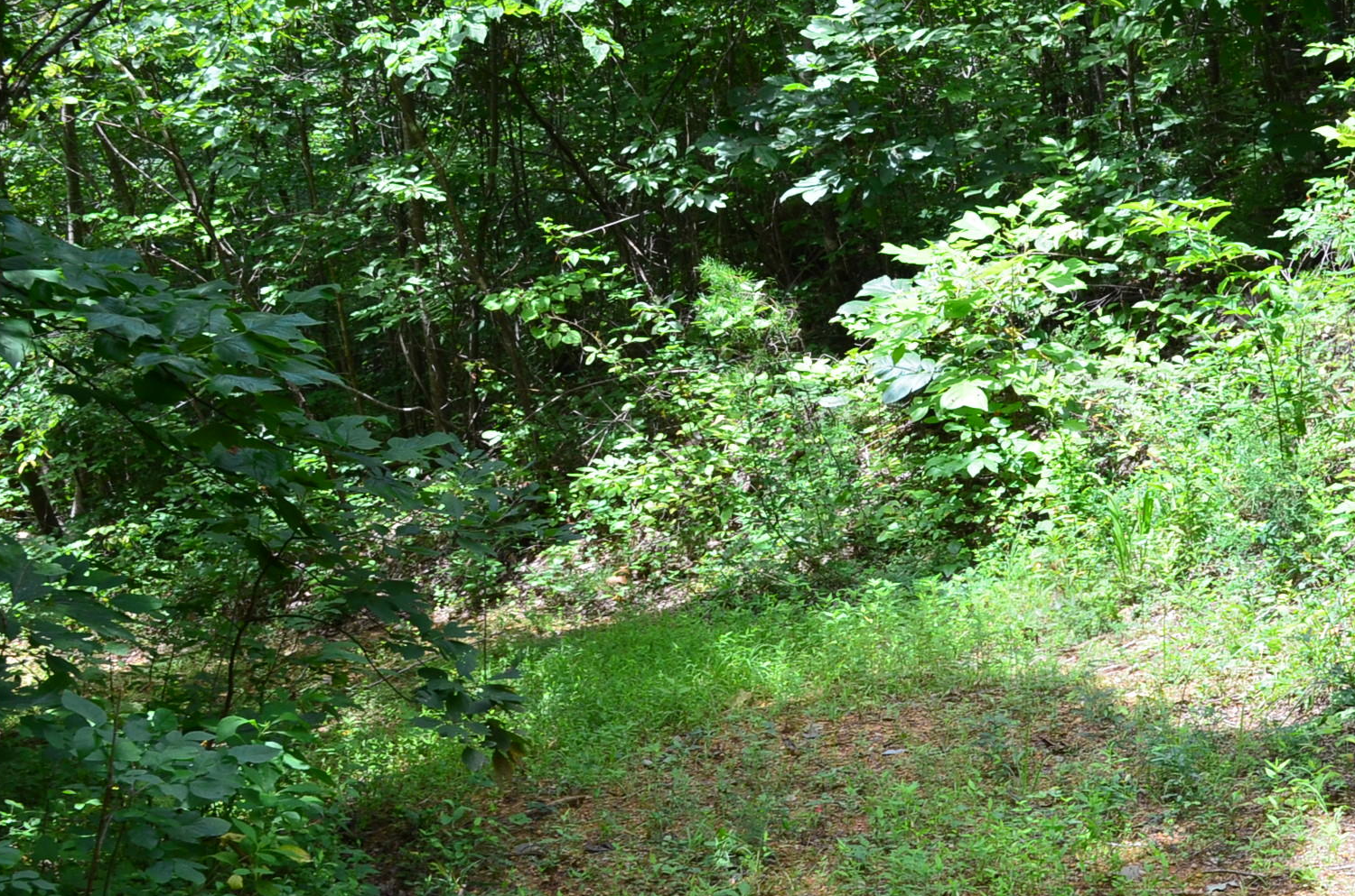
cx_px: 1017
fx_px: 2591
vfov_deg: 19.6
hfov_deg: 28.9
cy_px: 552
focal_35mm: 69
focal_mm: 28
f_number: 8
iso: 400
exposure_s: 1/80
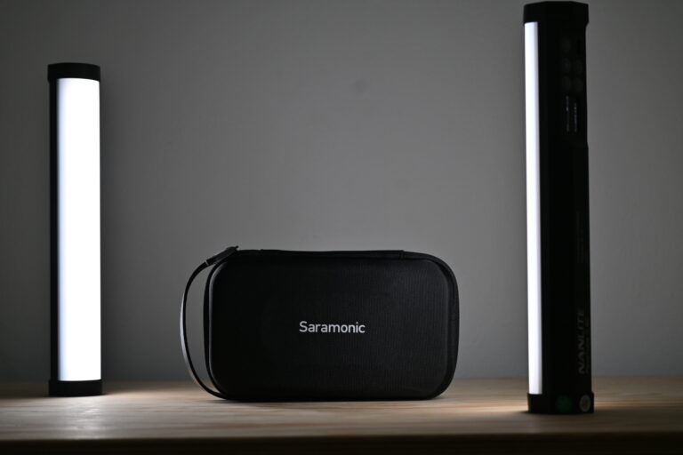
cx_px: 342
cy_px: 228
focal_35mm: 75
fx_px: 1423
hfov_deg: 27.0
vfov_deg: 18.2
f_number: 5.6
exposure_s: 1/250
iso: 140
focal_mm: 50
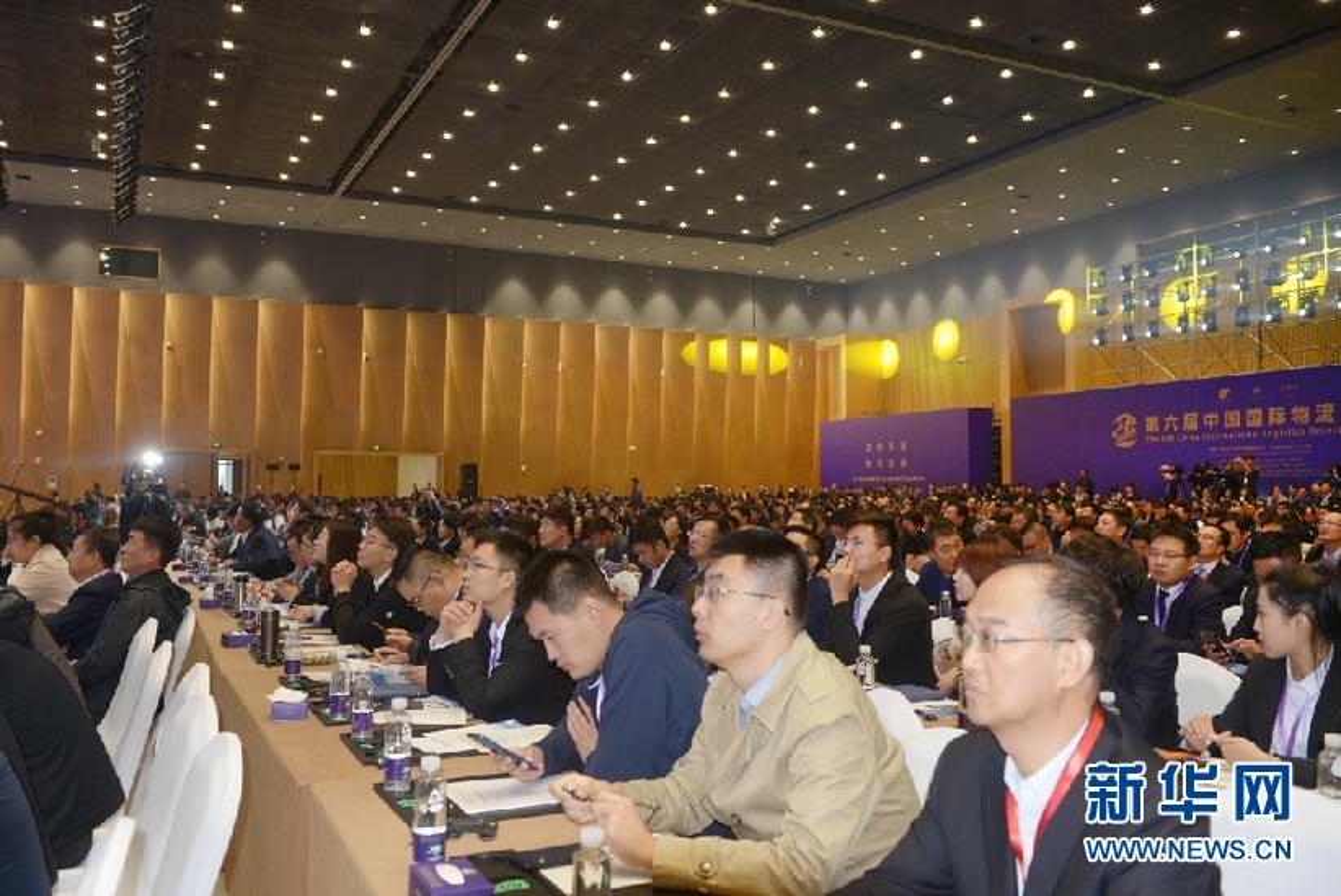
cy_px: 448
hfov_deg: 60.3
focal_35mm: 31
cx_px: 670
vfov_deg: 42.4
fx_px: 1155
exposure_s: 1/60
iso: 400
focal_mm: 31
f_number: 4
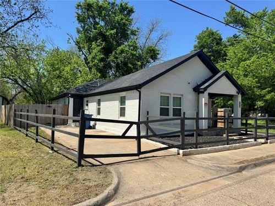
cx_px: 138
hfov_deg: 71.6
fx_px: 191
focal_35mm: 24
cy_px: 103
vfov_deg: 56.8
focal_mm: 6.76
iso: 80
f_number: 1.78
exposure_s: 1/4608
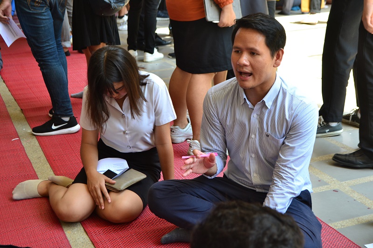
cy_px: 124
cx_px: 186
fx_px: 621
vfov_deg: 22.6
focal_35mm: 60
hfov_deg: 33.4
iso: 400
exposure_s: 1/125
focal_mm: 40
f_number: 5.3
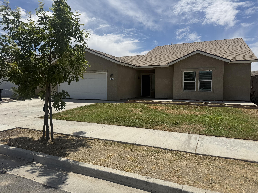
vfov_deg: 56.8
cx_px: 129
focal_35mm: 24
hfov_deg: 71.6
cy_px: 96
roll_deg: -0.5
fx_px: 179
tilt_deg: -3.2
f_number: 1.78
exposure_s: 1/9091
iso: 80
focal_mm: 6.76
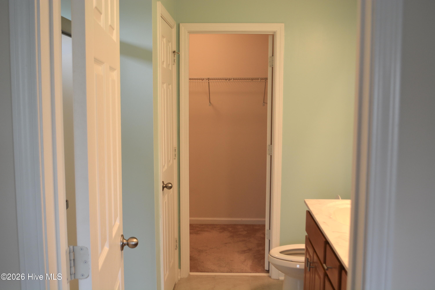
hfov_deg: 53.1
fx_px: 435
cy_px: 145
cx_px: 218
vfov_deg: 36.9
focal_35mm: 36
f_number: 5
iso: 400
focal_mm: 24
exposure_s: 1/100
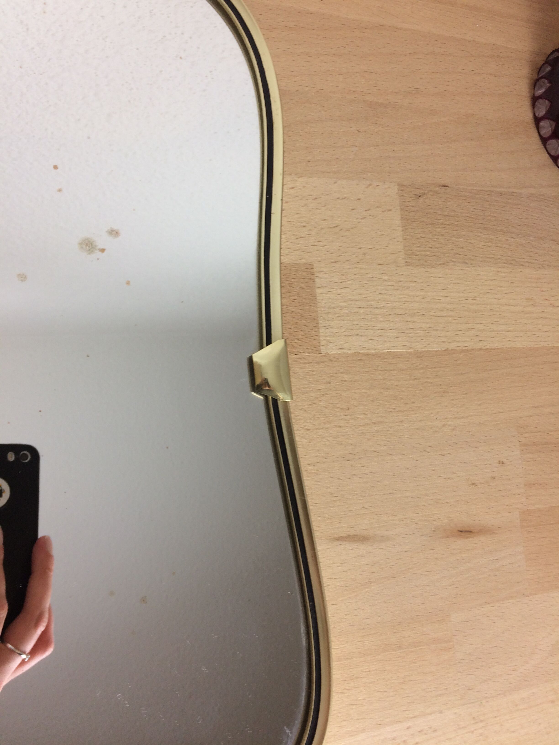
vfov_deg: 61.7
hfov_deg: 48.2
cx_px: 280
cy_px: 372
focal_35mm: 29
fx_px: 624
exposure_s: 1/50
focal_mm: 4.15
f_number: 2.2
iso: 40
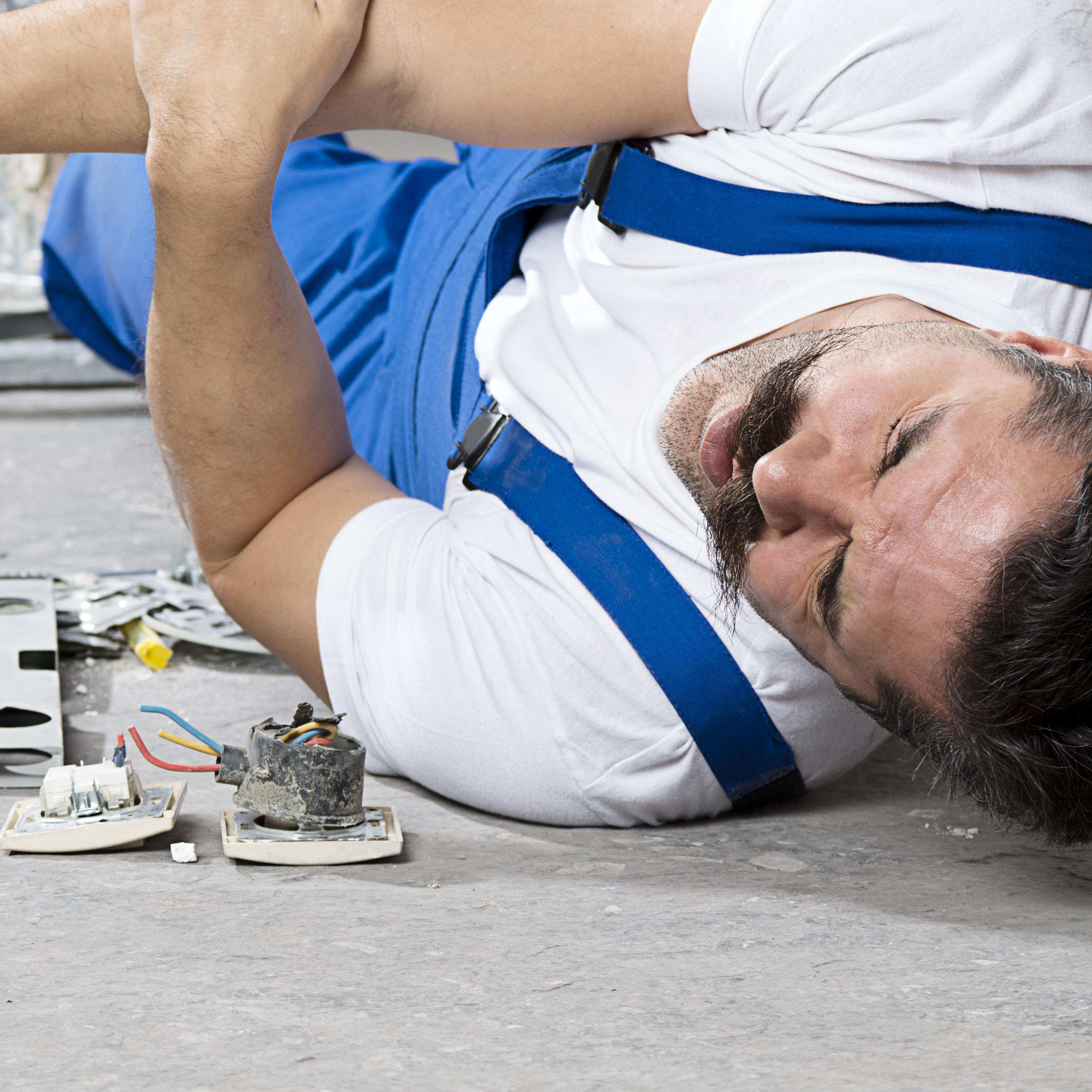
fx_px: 7959
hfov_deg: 7.8
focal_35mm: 223
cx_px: 80
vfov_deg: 7.8
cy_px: 490
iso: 100
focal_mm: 105
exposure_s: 1/40
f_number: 6.3
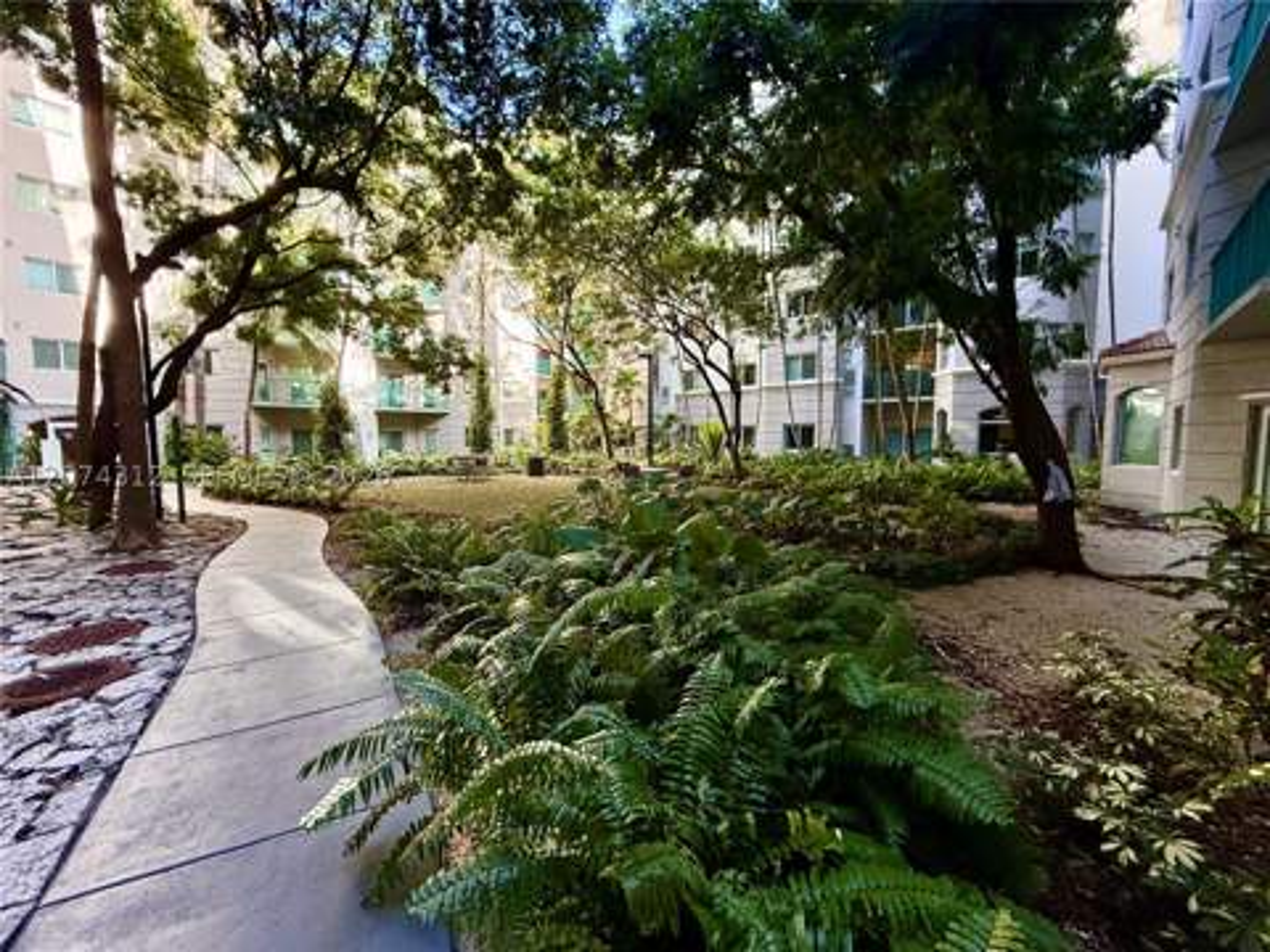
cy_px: 476
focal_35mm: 14
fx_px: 514
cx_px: 635
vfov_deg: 85.7
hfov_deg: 102.1
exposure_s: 1/99
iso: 80
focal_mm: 2.22
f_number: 2.2
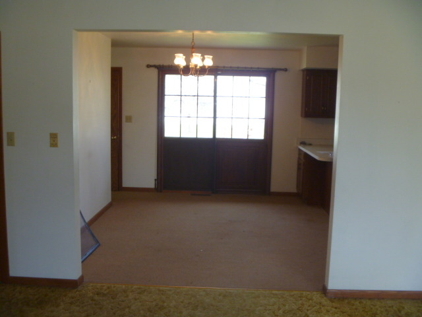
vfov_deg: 40.7
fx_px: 427
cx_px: 211
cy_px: 158
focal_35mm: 35
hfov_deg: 52.6
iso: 125
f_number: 3.5
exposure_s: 1/30
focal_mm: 6.3
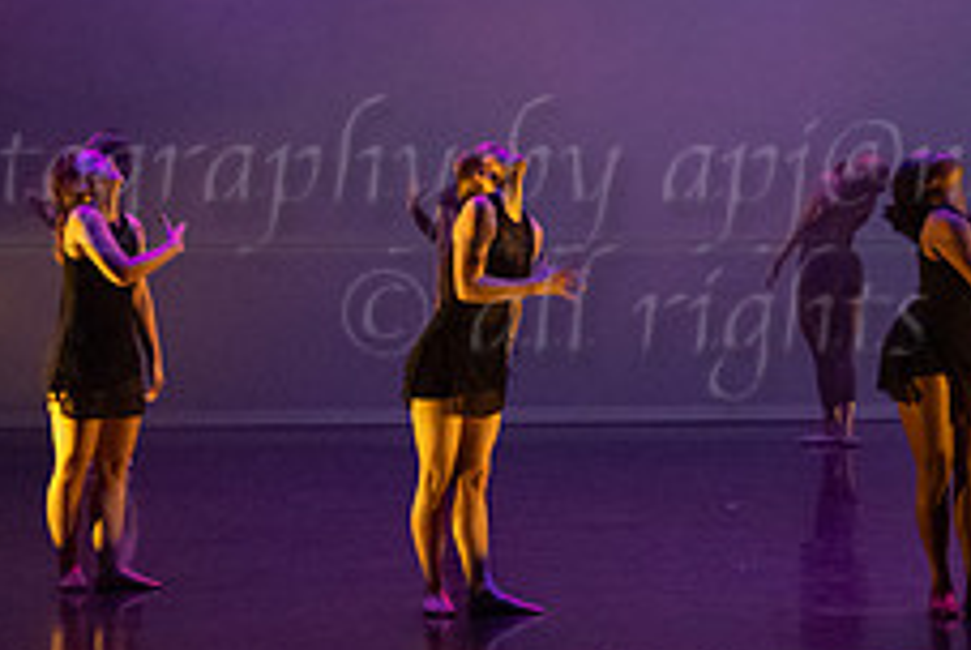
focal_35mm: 129
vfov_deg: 10.7
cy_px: 340
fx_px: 3484
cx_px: 962
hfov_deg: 15.6
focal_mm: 45
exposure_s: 1/320
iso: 4000
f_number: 2.8
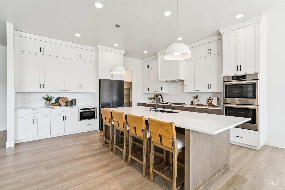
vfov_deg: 69.8
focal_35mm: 17
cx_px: 142
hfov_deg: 92.6
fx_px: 136
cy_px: 95
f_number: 13
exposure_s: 1/20
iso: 400
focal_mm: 17.2
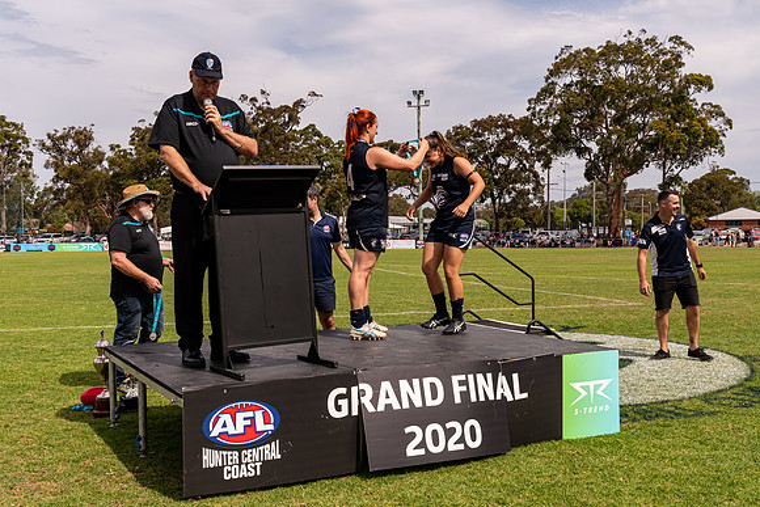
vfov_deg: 34.2
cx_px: 380
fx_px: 823
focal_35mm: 39
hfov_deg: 49.5
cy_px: 254
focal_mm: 26
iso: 200
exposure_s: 1/640
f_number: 8
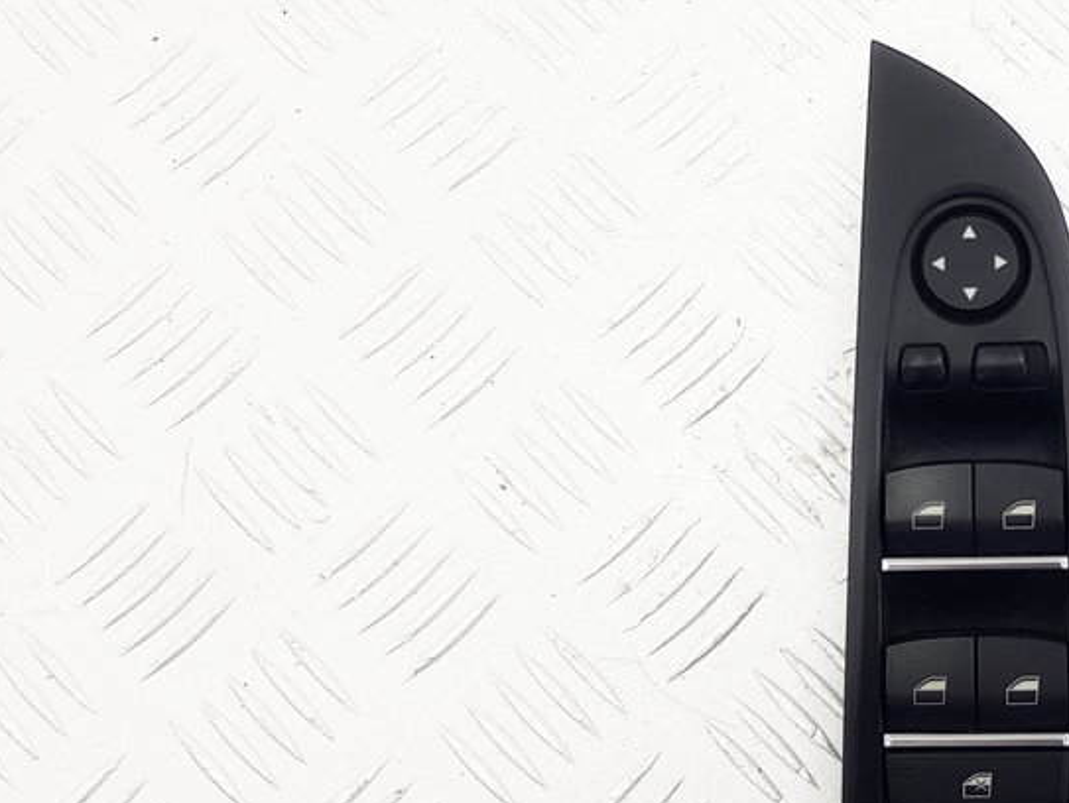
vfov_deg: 29.7
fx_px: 1514
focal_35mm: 49
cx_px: 984
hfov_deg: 36.2
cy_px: 405
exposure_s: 1/100
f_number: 1.7
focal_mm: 4.2
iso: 50
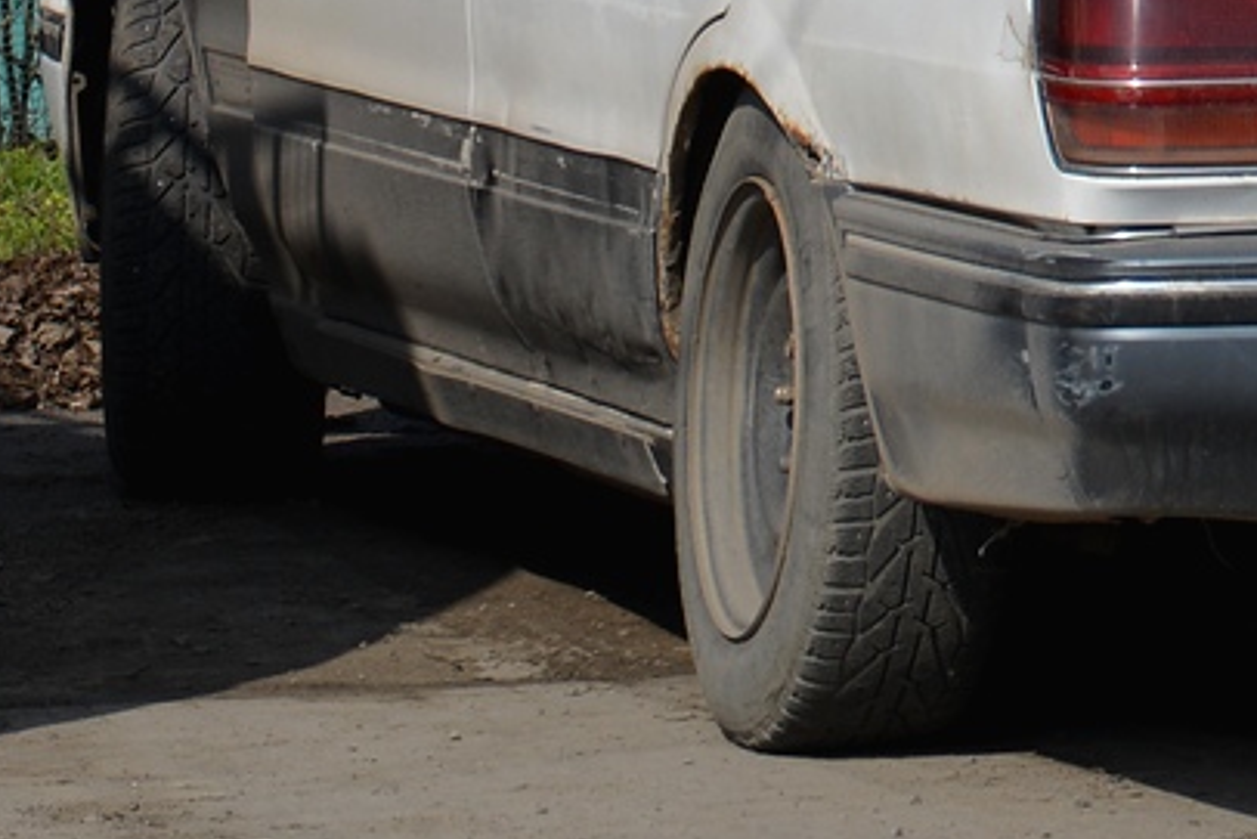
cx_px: 1517
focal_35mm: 399
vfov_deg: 3.4
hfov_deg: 5.1
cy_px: -269
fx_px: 13936
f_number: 9
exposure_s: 1/320
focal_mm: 90
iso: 100
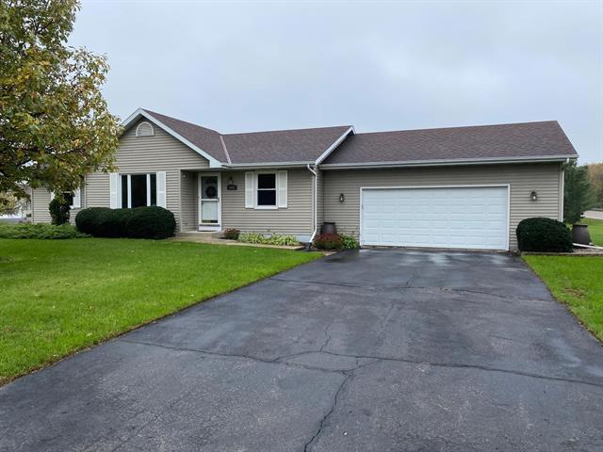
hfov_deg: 67.3
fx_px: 453
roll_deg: -0.4
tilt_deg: -1.9
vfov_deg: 53.1
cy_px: 226
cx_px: 302
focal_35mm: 26
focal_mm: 4.25
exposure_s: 1/752
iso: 32
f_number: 1.8
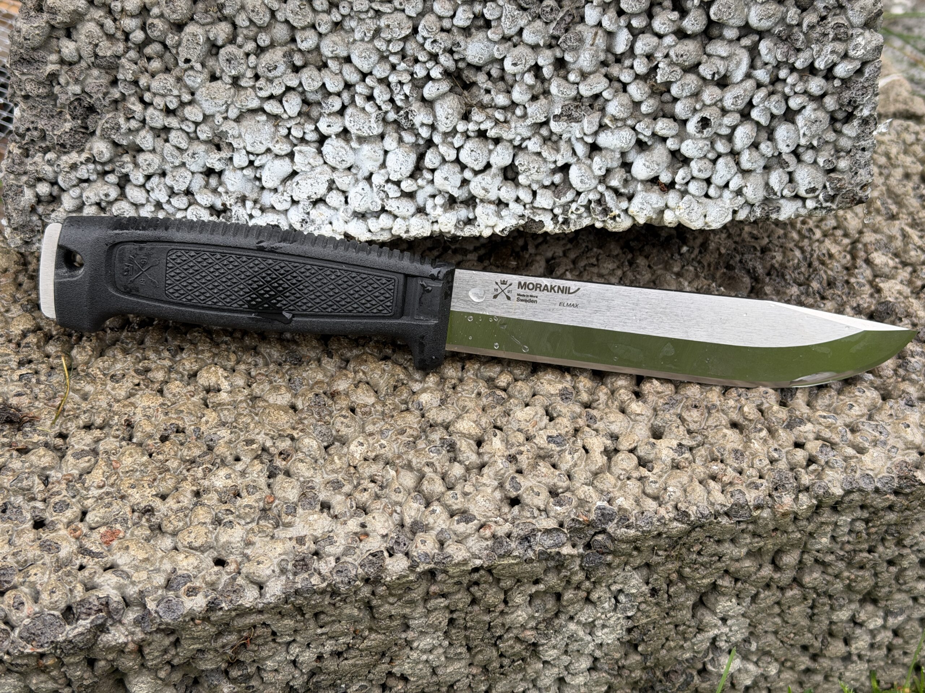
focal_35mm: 48
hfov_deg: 39.7
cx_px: 462
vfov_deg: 30.3
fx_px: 1283
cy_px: 346
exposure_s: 1/110
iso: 100
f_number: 1.78
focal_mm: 6.76
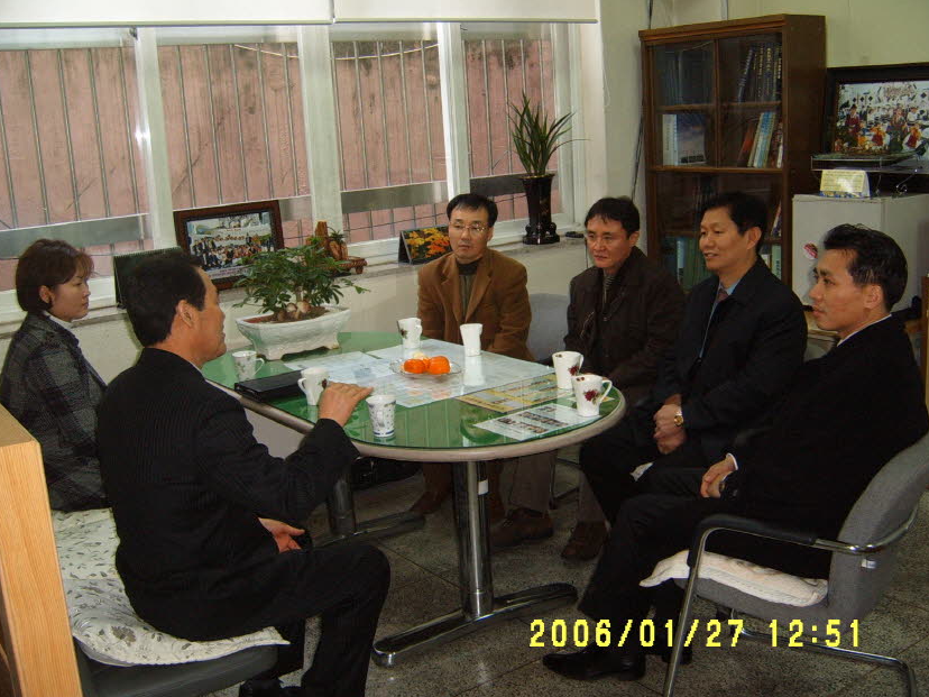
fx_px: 1020
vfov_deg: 37.7
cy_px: 356
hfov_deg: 49.0
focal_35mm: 38
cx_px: 469
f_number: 2.9
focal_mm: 6.2
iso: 141
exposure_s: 1/30
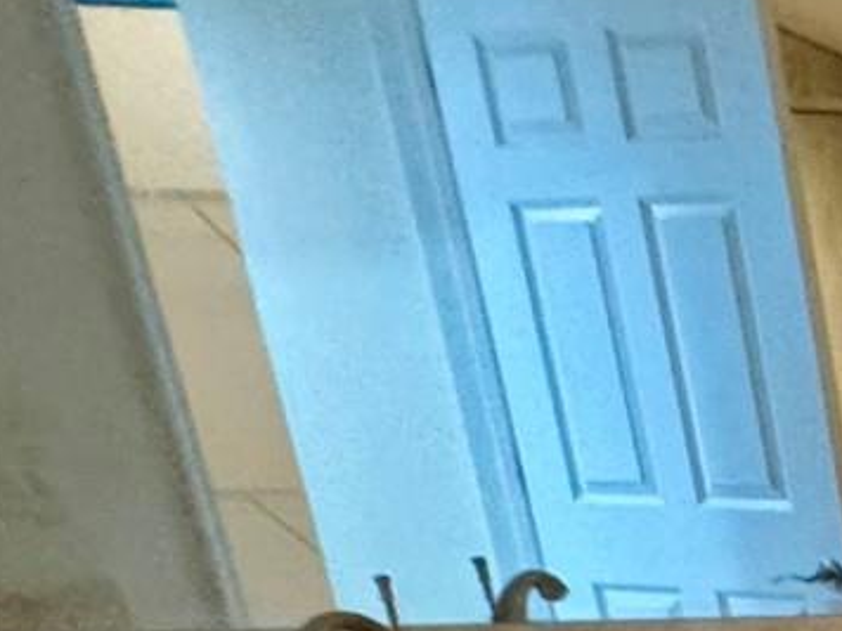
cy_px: 787
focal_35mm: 63
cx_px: 1876
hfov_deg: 16.8
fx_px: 1532
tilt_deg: -13.8
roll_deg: +2.0
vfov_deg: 21.4
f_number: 2.2
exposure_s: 1/60
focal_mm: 2.22
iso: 400
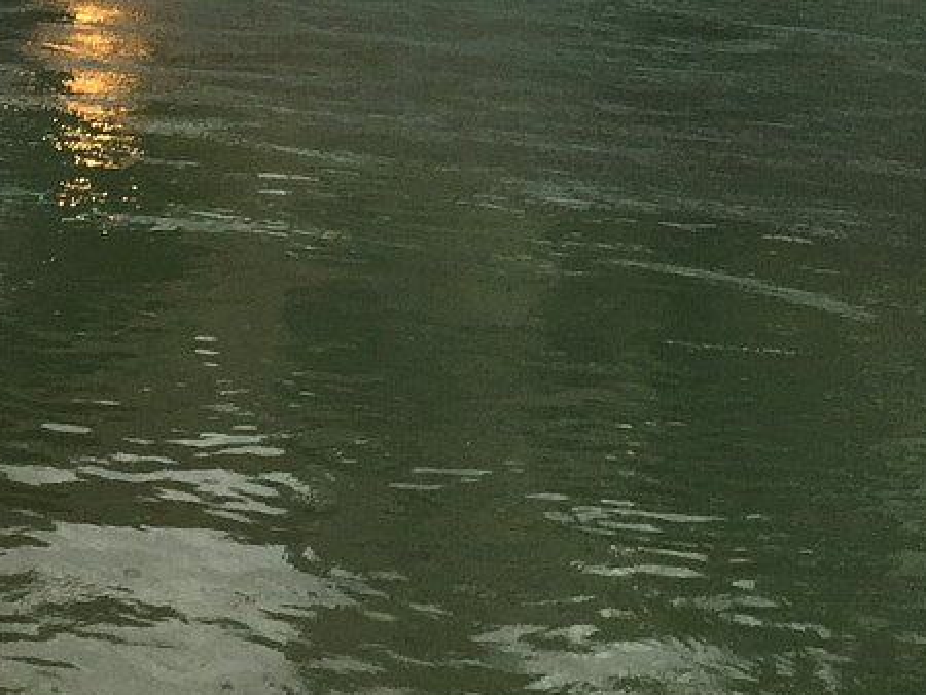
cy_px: -496
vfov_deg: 13.2
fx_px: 2757
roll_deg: -2.6
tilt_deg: +3.2
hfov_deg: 18.7
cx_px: 49
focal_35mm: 103
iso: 40
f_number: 2.2
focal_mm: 4.15
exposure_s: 1/100
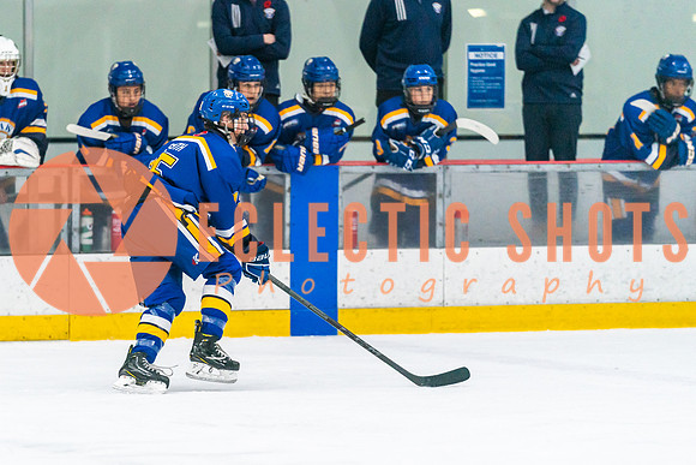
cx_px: 254
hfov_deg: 8.3
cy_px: 280
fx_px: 4769
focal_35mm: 247
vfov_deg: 5.6
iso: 3200
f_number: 2.8
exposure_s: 1/1250
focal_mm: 194
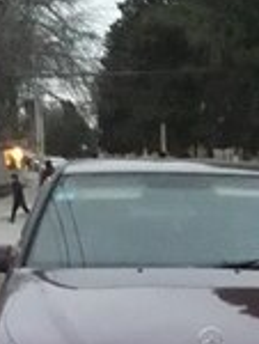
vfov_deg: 19.2
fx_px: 885
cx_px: 211
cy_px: 518
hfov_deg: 16.5
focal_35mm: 89
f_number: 1.9
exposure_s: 1/17
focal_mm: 3.6
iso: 800
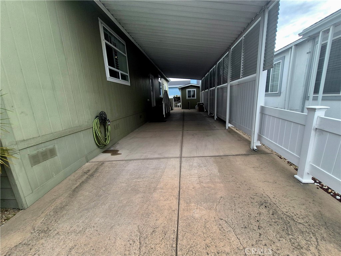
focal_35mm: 13
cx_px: 170
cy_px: 128
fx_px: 128
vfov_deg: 89.9
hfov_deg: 106.2
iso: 50
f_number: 2.2
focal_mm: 1.74
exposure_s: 1/1000
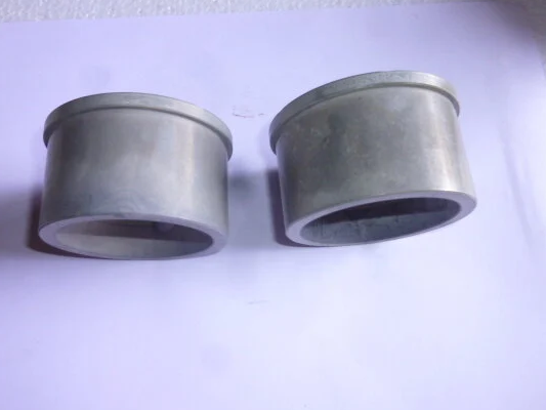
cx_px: 236
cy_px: 219
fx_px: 473
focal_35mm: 30
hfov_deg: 59.7
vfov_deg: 46.8
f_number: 3.1
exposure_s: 1/60
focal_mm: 4.5
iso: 100
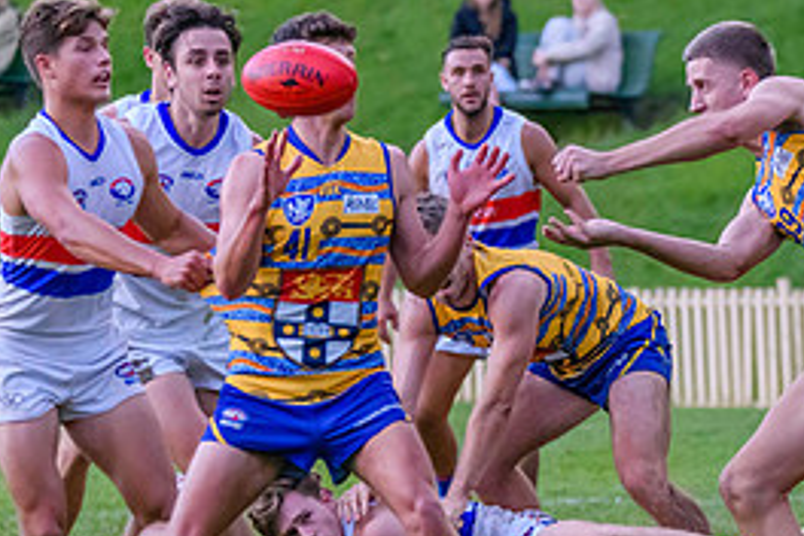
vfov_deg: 2.5
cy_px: 417
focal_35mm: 544
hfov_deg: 3.8
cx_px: 683
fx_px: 12148
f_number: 5.3
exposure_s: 1/1600
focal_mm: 240
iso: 10000
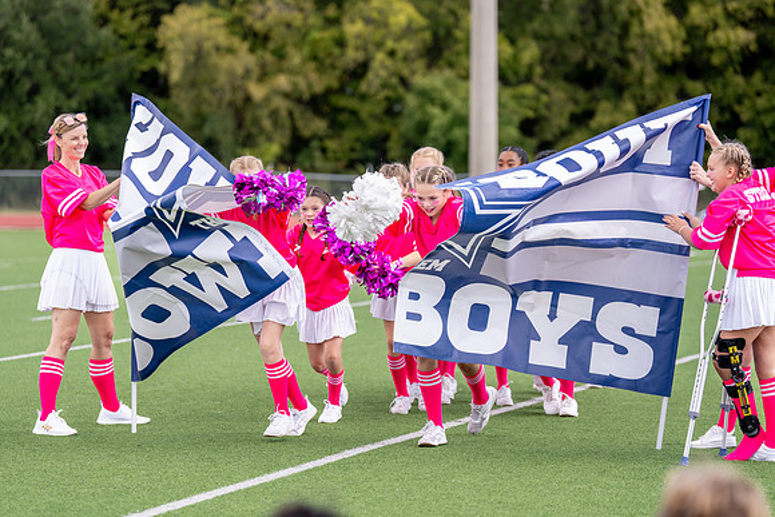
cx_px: 371
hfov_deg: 14.4
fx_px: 3059
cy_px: 235
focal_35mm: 142
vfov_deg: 9.7
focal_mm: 129
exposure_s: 1/1600
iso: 320
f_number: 2.8
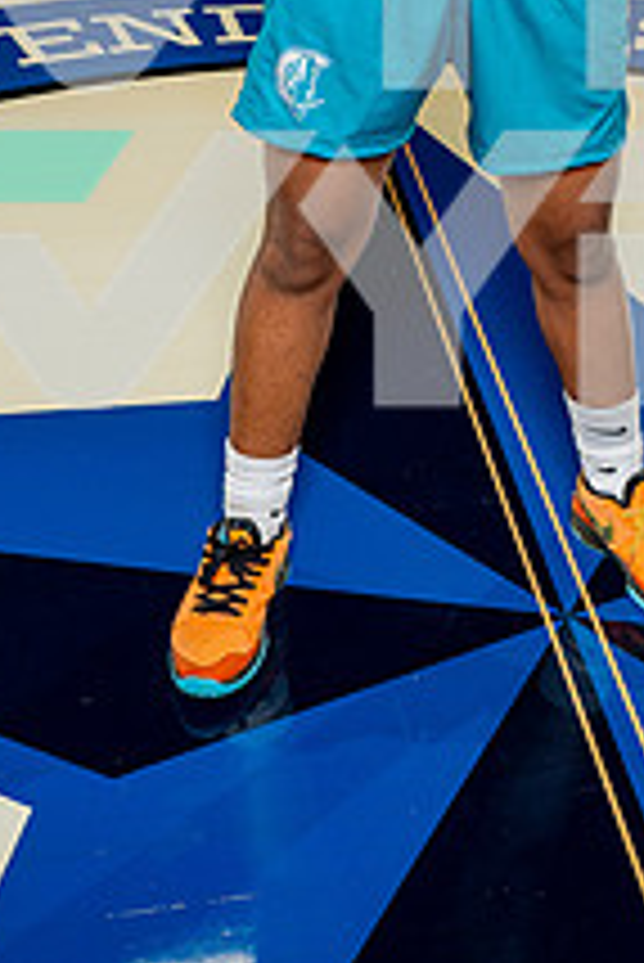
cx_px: 536
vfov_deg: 29.3
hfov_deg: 21.3
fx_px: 1688
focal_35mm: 63
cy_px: -45
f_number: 5.6
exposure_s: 1/250
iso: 640
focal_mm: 30
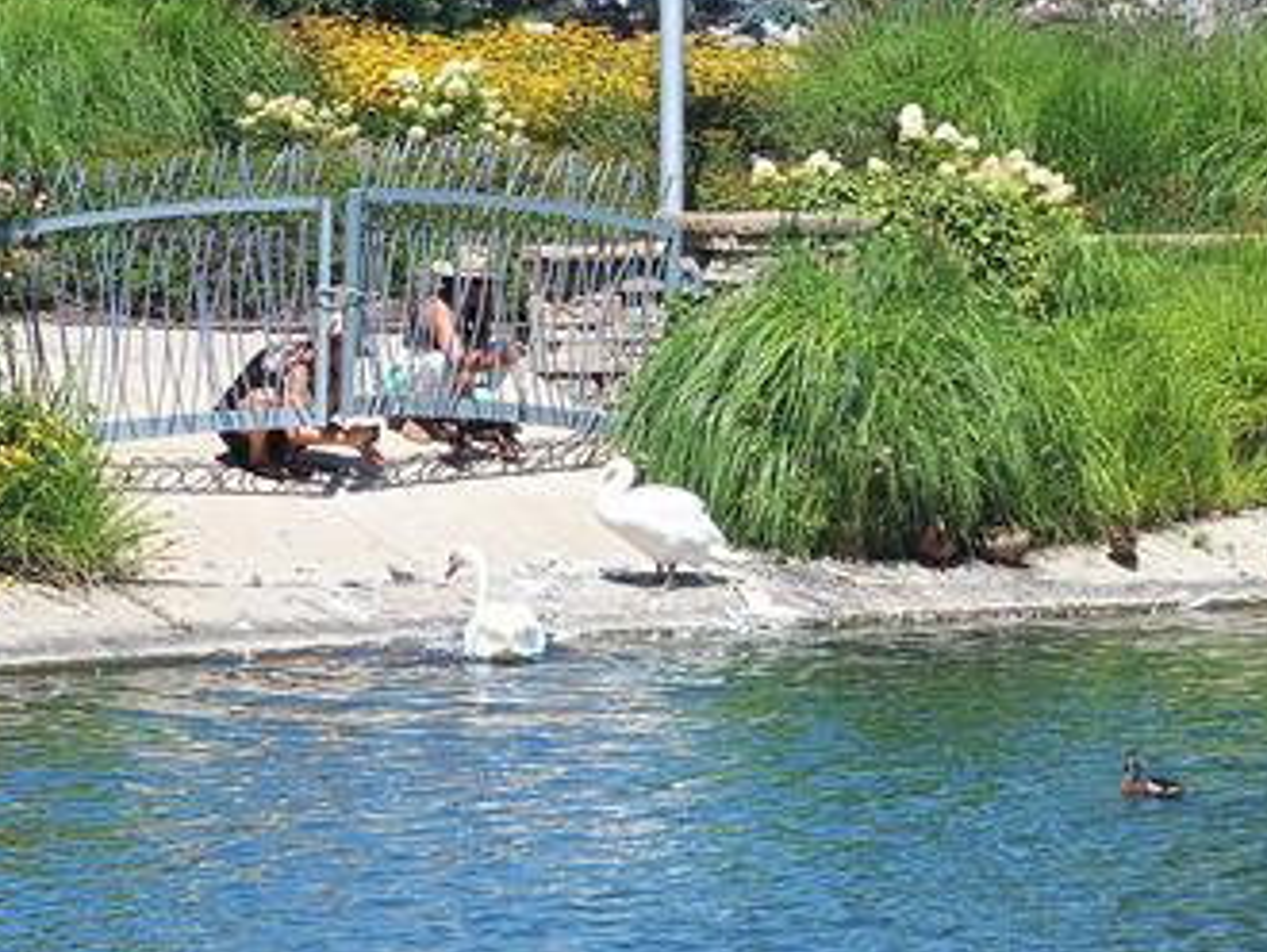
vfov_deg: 7.4
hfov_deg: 9.9
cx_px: 599
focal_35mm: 200
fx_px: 7326
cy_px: 426
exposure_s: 1/800
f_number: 5
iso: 100
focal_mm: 35
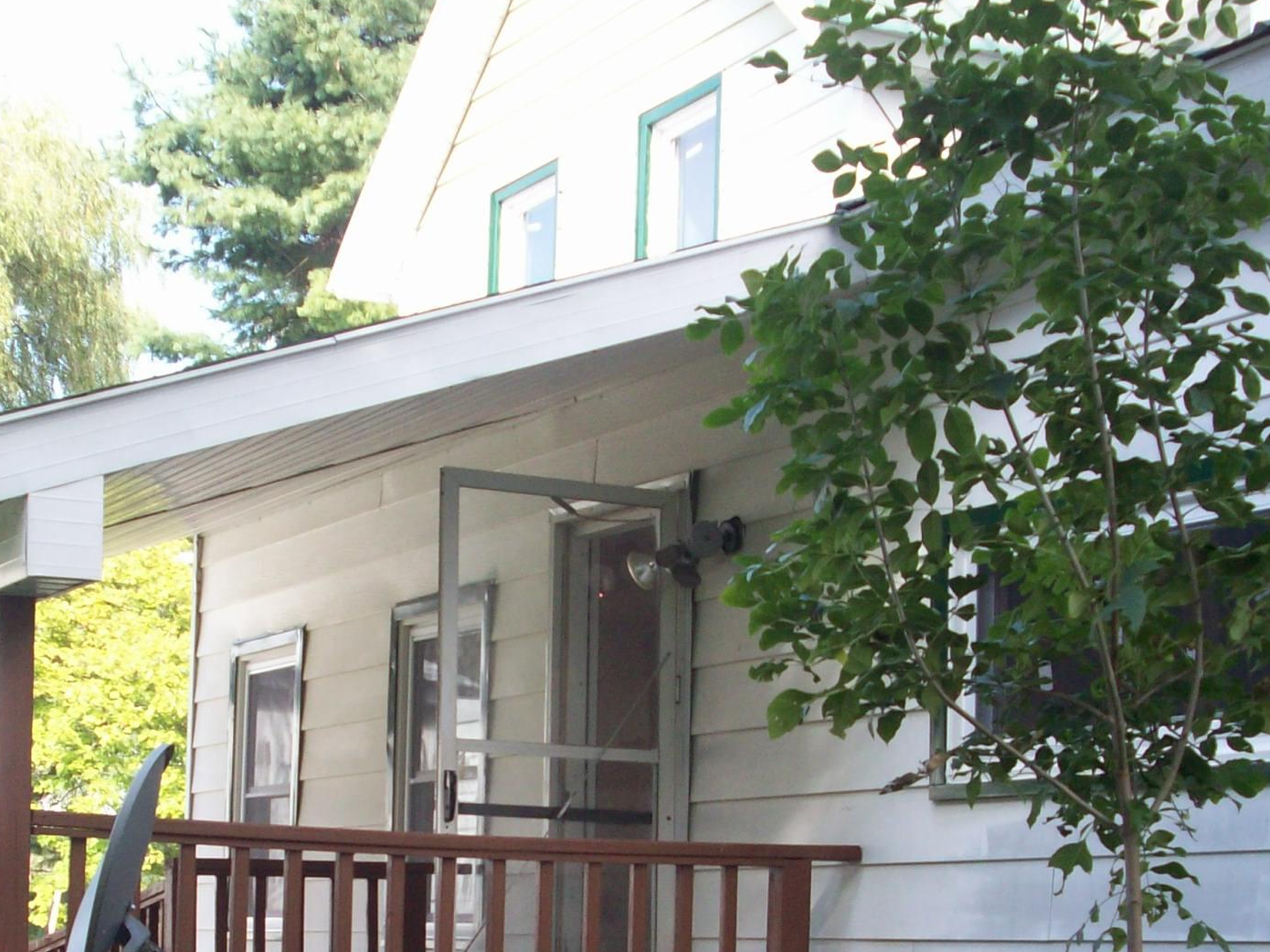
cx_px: 461
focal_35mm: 69
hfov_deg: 28.0
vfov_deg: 20.8
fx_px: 2531
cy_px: 864
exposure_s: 1/161
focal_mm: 6.2
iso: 80
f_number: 2.8
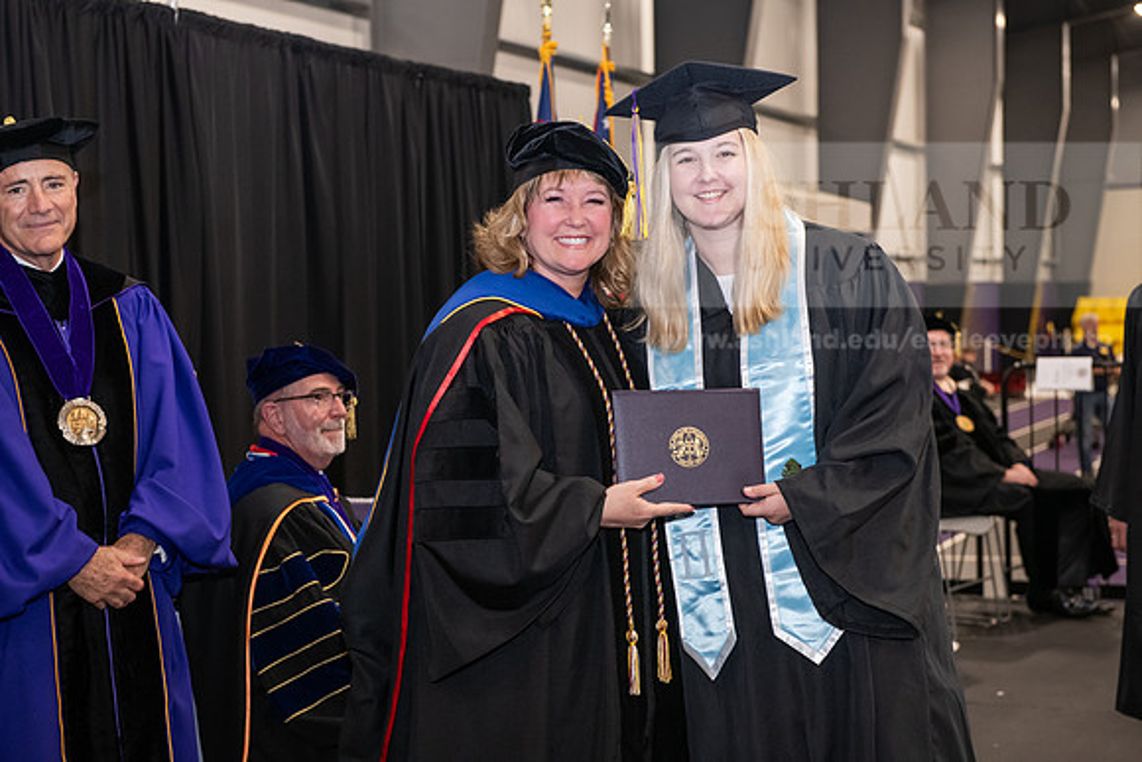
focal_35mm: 66
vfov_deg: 20.6
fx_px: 2094
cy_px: 381
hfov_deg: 30.5
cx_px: 571
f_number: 5
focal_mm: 66
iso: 2500
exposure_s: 1/125
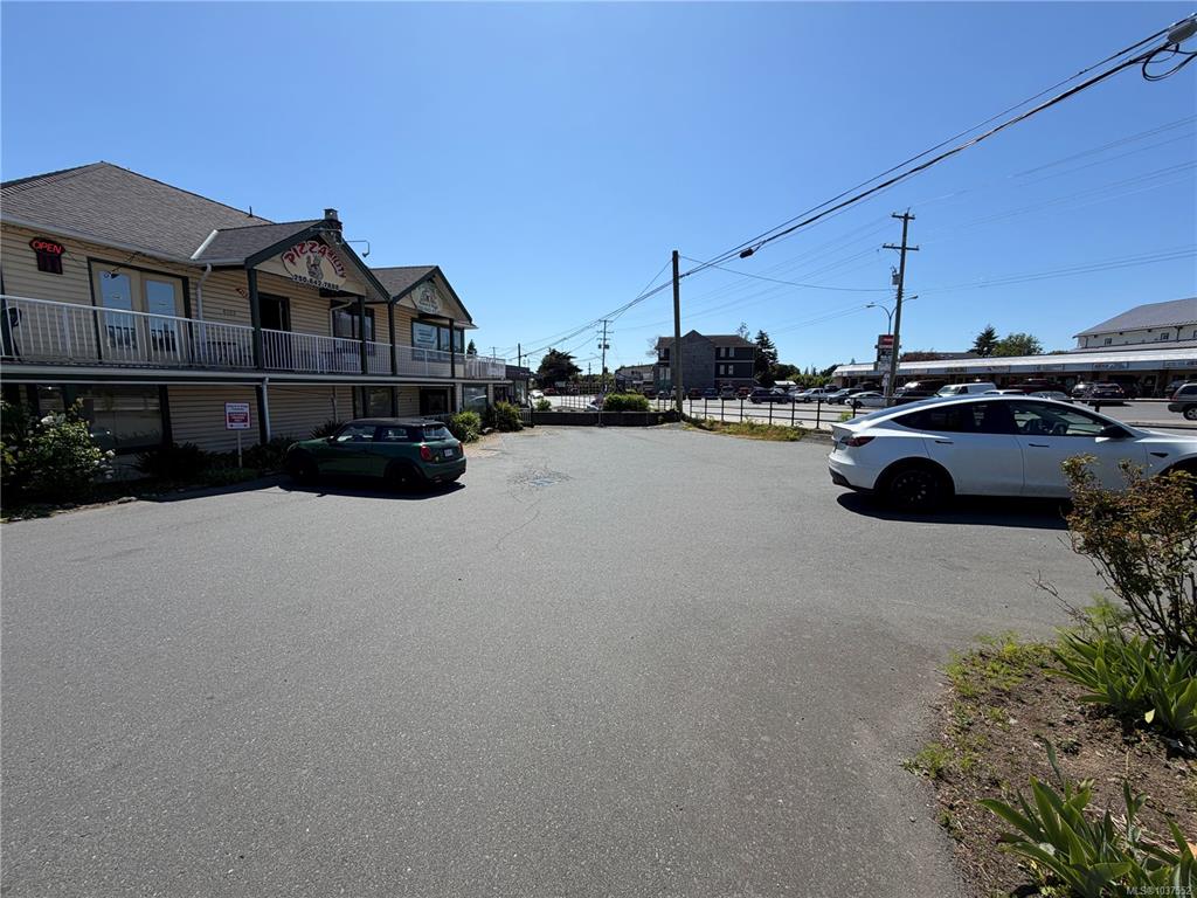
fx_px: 484
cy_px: 449
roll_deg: -0.2
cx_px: 598
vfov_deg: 85.7
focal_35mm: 14
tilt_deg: -7.3
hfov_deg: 102.1
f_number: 2.2
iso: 20
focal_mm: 2.22
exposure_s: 1/1068
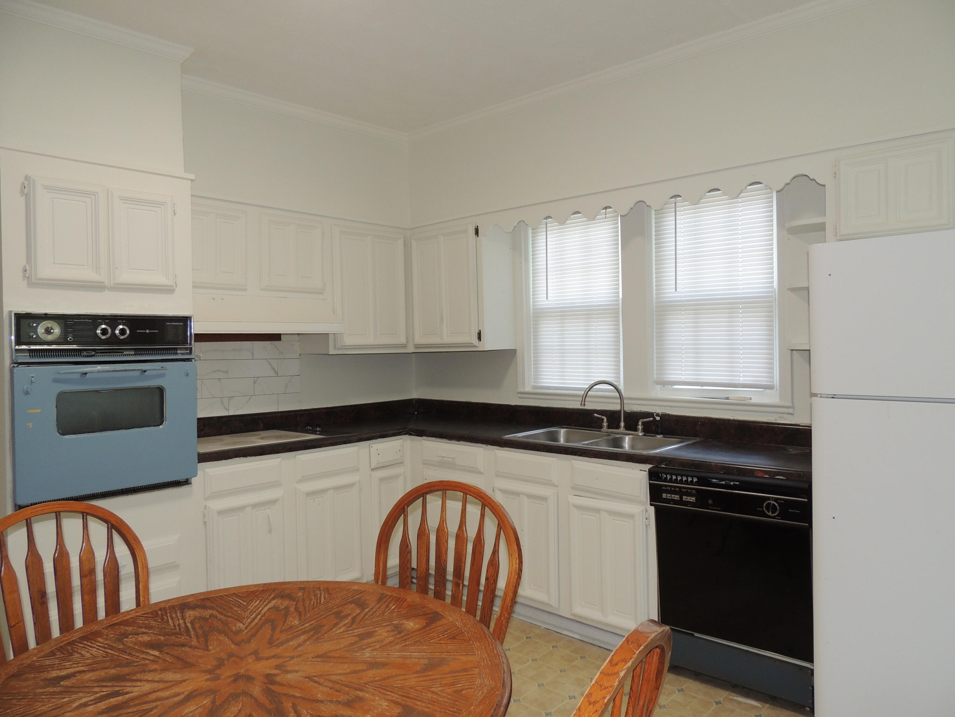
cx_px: 478
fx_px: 662
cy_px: 358
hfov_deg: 71.6
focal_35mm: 24
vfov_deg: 56.8
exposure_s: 1/40
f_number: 3
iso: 200
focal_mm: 4.3
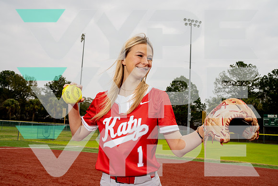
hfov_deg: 54.4
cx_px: 139
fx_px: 270
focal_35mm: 35
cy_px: 93
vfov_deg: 37.9
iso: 125
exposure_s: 1/250
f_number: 8
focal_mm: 35
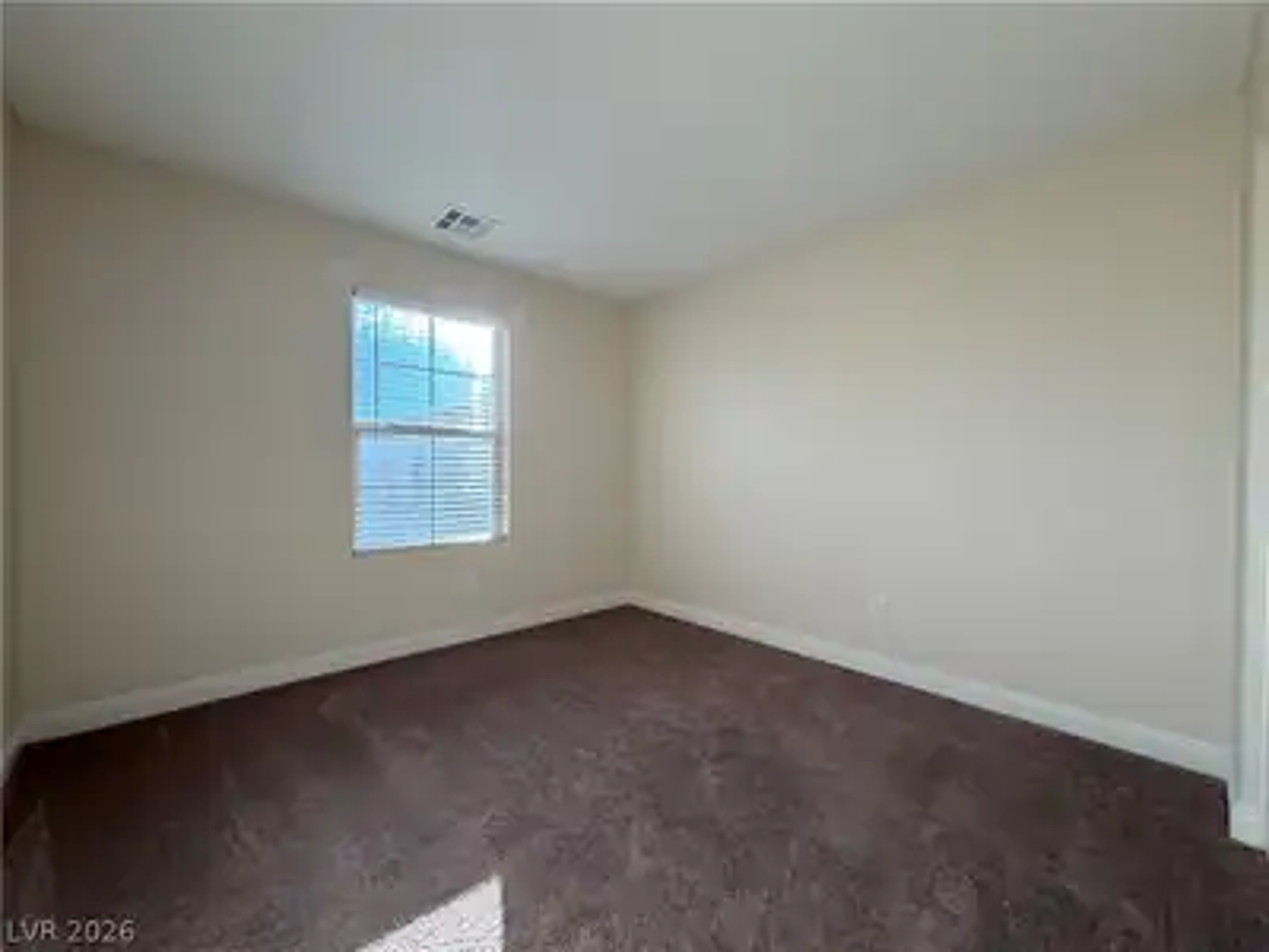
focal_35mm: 14
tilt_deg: -0.4
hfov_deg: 102.1
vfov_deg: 85.7
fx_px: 513
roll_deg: -0.2
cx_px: 634
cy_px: 476
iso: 64
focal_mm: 2.22
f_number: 2.2
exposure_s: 1/121
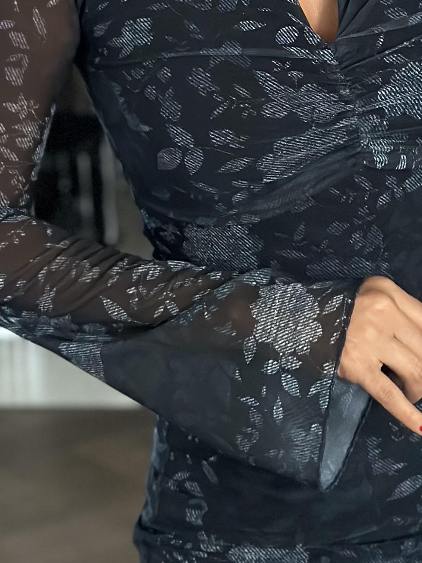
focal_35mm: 132
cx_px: 353
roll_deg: +4.0
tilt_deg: -19.2
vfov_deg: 14.8
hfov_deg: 11.2
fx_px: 2145
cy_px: 41
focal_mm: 6.86
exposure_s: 1/32
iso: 800
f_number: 1.78
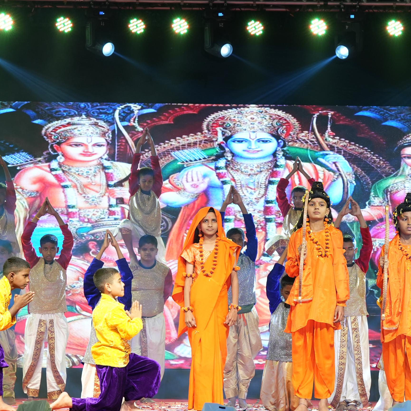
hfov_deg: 10.9
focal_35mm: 160
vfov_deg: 10.9
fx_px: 2149
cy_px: 168
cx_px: 300
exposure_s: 1/125
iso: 1000
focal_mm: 85
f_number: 4.5
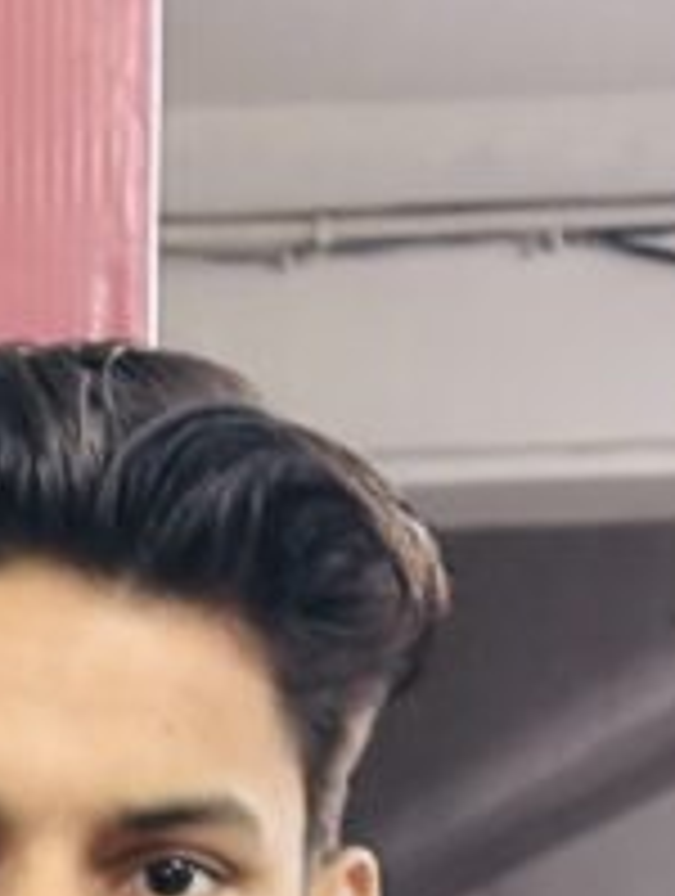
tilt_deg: -5.9
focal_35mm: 267
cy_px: 2256
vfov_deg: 6.9
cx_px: -626
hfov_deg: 5.5
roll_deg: +0.7
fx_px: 6920
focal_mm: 5.96
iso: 250
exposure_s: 1/25
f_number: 1.6
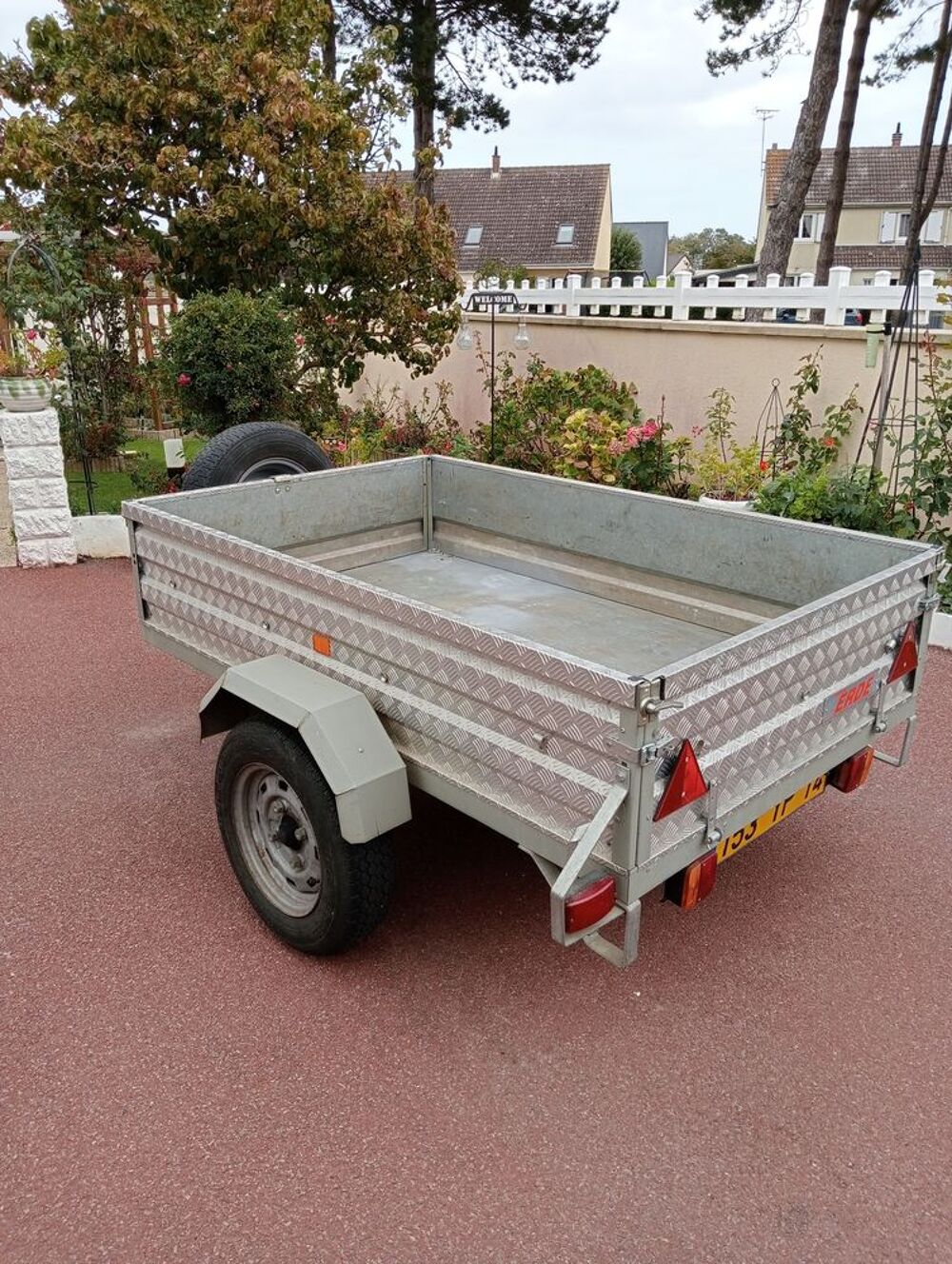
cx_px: 476
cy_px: 632
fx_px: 1024
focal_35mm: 28
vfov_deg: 63.4
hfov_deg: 49.9
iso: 113
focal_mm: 4.04
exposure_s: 1/365
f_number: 1.8
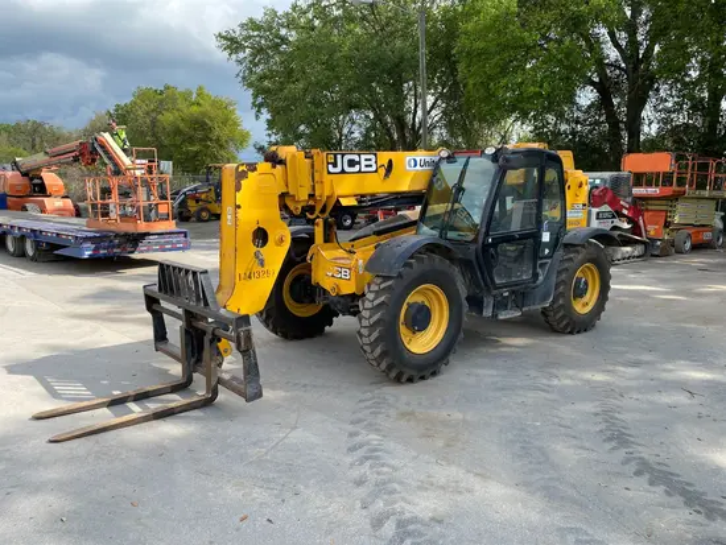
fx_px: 546
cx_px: 363
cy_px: 272
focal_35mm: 26
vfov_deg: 53.1
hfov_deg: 67.3
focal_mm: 4.25
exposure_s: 1/1412
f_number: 1.8
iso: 32
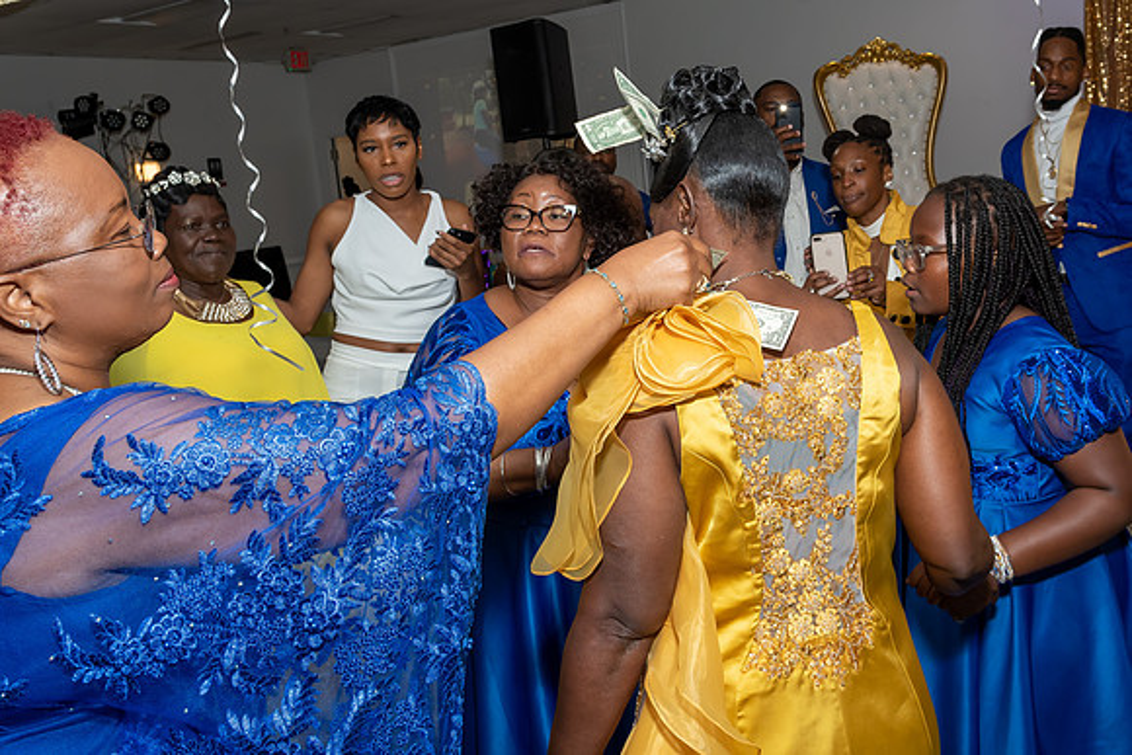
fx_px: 1028
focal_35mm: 33
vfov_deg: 40.0
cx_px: 685
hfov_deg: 57.2
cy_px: 271
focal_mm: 17
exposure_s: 1/250
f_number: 6.3
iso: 500
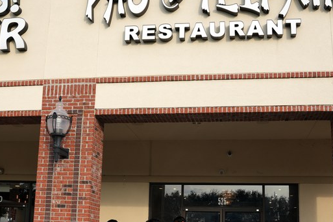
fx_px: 497
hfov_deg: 37.0
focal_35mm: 54
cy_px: 135
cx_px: 149
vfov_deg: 25.1
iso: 100
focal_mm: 23
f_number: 5.6
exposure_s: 1/320
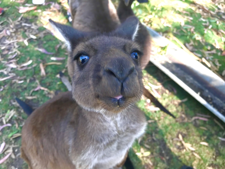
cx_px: 112
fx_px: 182
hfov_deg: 63.4
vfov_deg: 49.7
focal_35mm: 28
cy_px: 84
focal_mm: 3.99
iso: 25
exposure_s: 1/100
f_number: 1.8
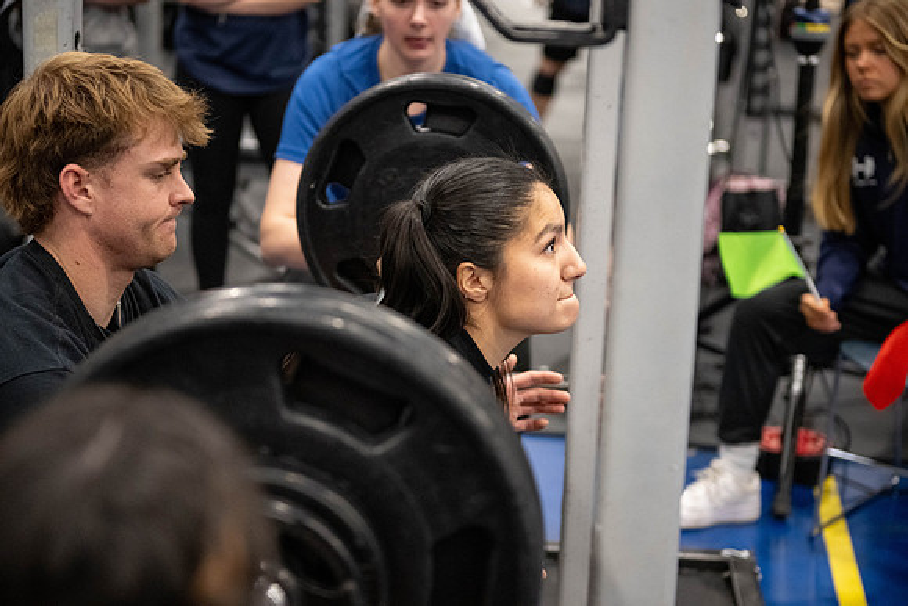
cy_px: 303
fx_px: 1766
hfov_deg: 28.8
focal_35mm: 70
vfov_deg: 19.5
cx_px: 454
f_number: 2.8
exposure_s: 1/200
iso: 6400
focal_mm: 70
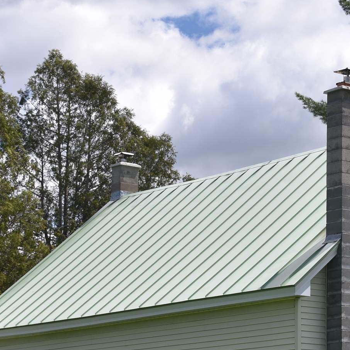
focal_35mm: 138
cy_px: 257
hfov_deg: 12.6
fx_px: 1579
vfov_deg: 12.6
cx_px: 272
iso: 100
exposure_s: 1/250
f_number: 5.6
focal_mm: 32
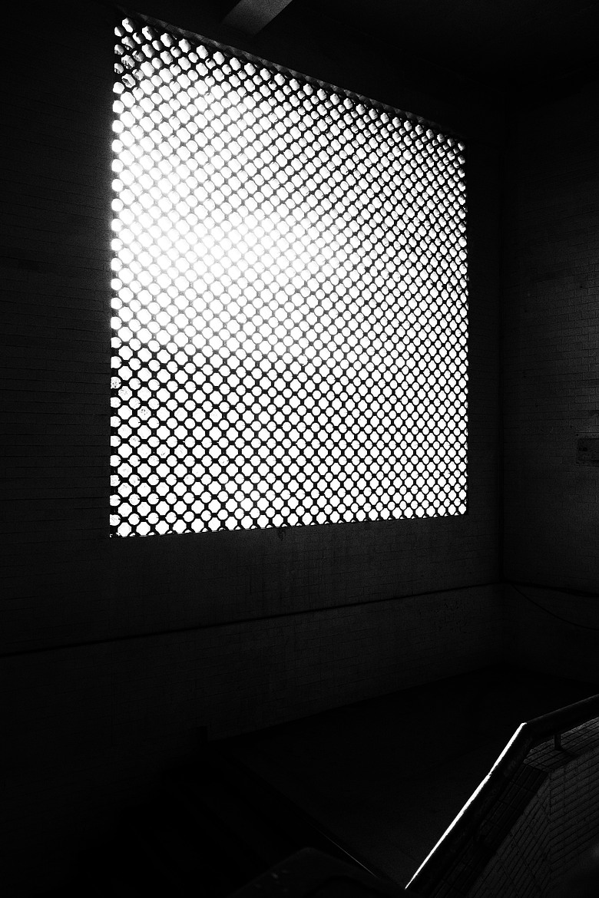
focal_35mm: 28
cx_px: 300
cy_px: 449
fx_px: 699
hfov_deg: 46.4
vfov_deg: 65.5
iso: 500
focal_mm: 18.3
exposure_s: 1/30
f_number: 2.8
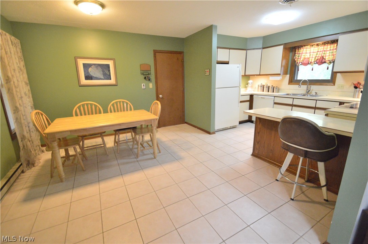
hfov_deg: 100.5
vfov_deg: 77.2
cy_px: 122
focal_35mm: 15
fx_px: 153
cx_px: 184
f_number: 3.5
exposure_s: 1/60
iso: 2500
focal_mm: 10
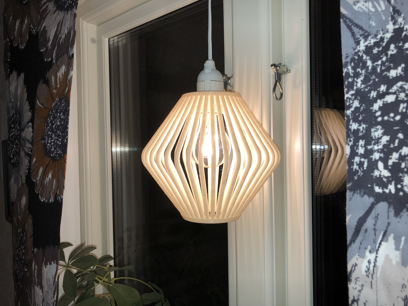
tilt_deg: -0.5
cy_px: 153
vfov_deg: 49.7
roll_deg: +1.2
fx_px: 330
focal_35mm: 28
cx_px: 204
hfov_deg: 63.4
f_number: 1.8
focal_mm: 3.99
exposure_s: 1/127
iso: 20
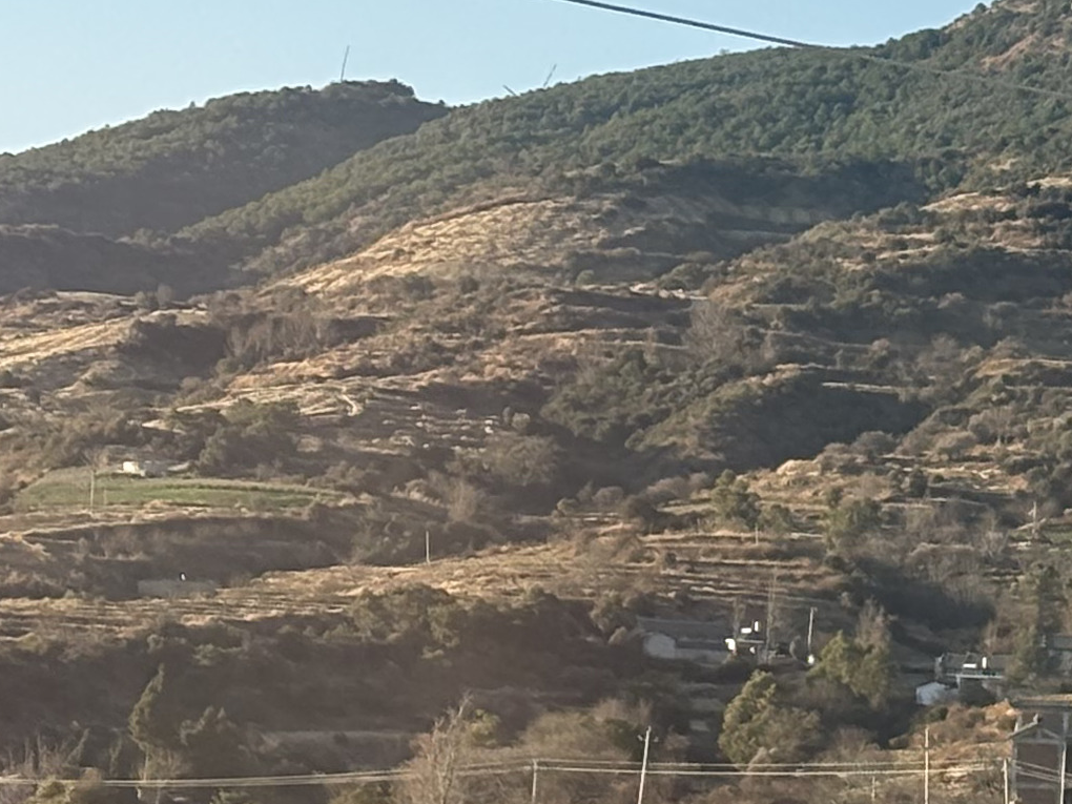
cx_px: 1843
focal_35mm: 204
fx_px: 6318
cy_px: 504
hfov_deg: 9.3
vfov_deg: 7.3
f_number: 1.6
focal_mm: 5.96
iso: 32
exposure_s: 1/1048
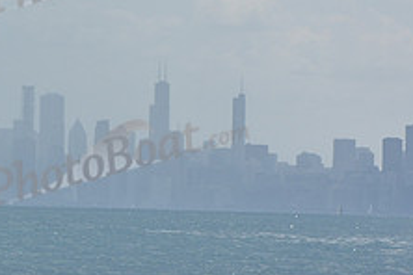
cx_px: -108
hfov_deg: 6.0
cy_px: 88
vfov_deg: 4.1
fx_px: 3889
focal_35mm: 339
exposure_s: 1/1250
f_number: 8
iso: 250
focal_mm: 130
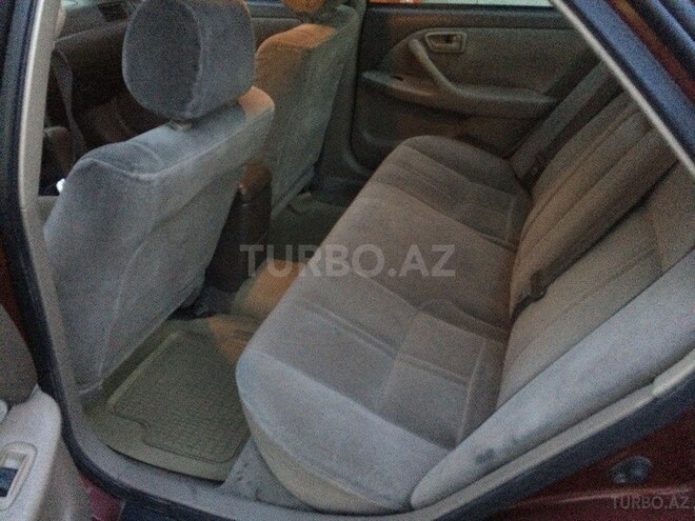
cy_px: 260
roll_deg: -1.1
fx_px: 582
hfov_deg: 61.7
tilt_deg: -30.0
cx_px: 348
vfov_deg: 48.2
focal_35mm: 29
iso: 640
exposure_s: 1/17
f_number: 2.2
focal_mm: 4.15
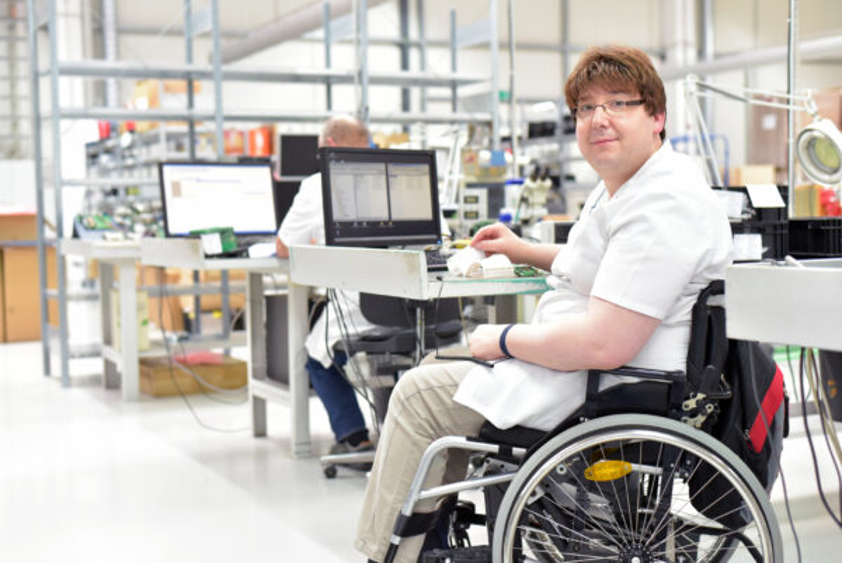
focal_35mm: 50
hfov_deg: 39.6
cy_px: 282
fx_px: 1170
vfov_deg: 27.0
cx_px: 421
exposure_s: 1/160
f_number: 3.5
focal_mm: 50
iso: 2000
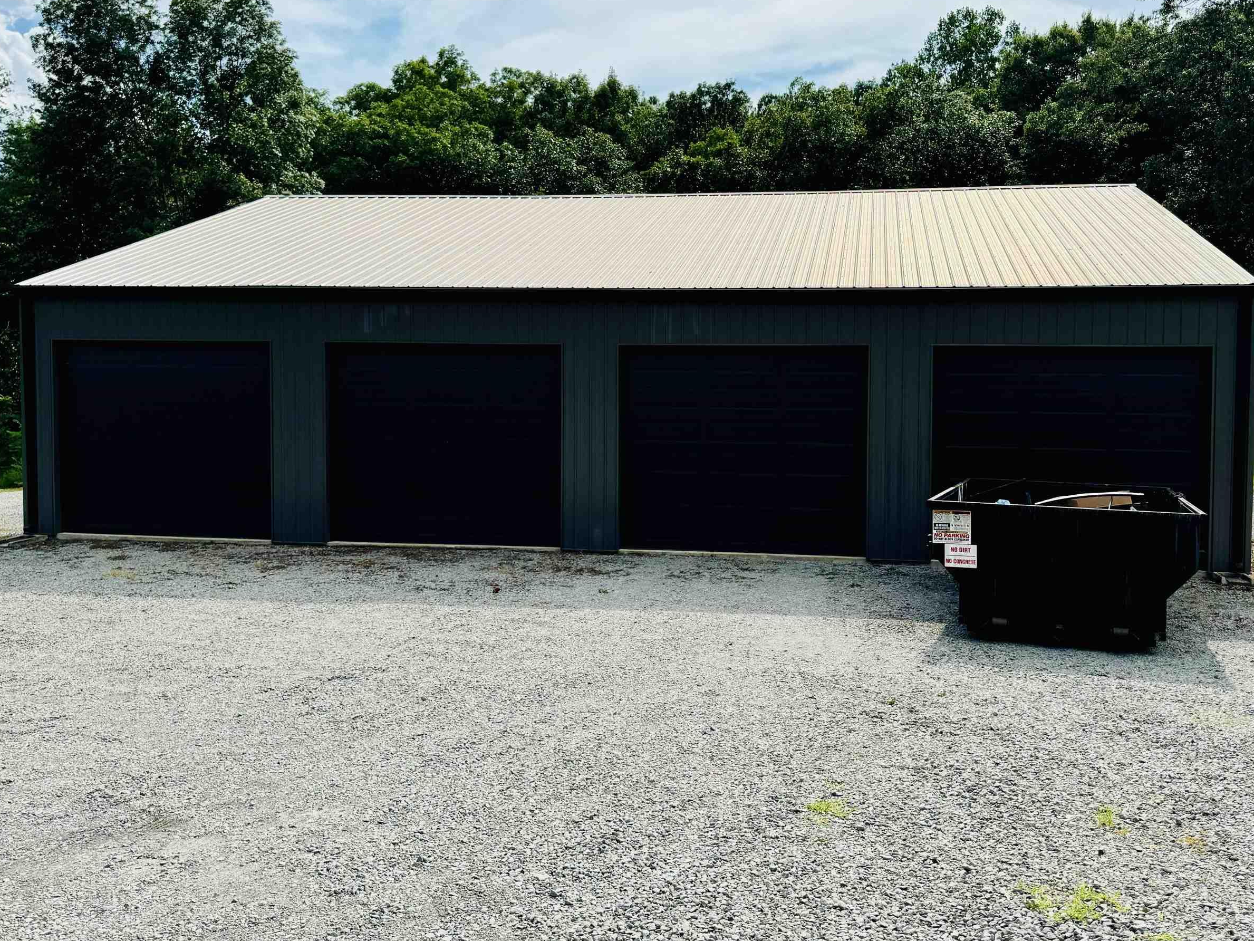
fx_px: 1123
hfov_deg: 58.2
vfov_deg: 45.4
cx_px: 701
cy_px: 423
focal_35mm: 31
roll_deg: -0.7
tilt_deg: -3.5
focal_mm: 6.76
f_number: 1.78
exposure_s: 1/5348
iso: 80
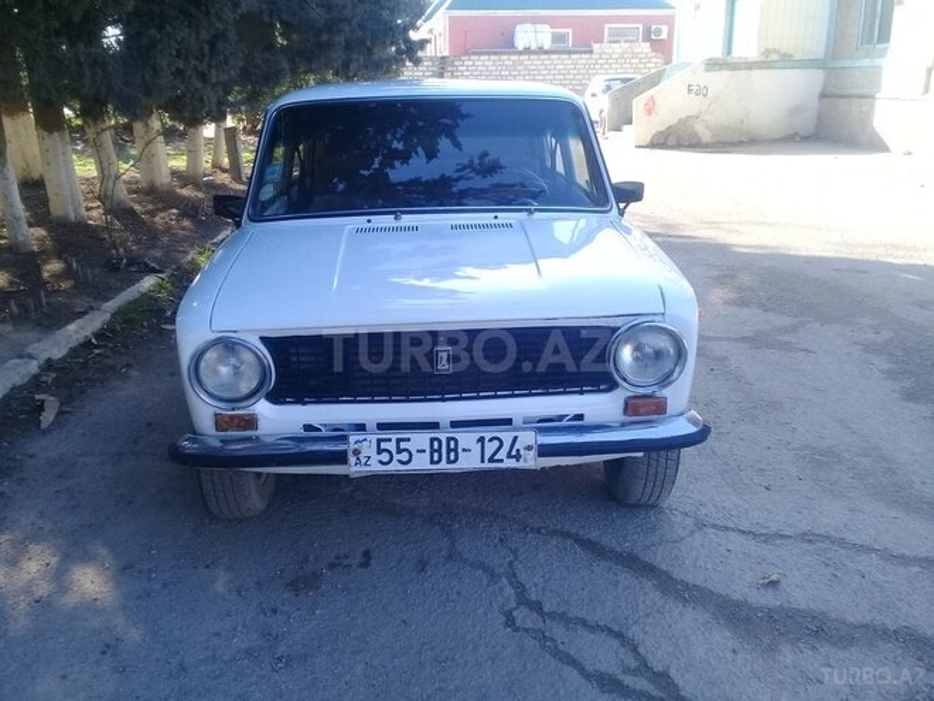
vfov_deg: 45.4
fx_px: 836
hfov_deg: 58.4
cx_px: 467
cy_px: 350
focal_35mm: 31
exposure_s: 1/173
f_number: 2.2
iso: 50
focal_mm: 3.3
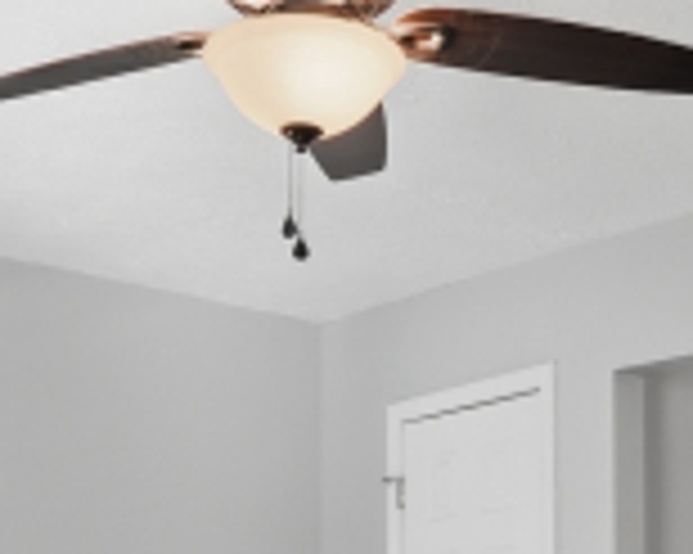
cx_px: 382
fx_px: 1496
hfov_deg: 26.1
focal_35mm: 73
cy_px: 730
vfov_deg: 19.3
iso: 250
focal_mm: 16
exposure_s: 1/50
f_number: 9
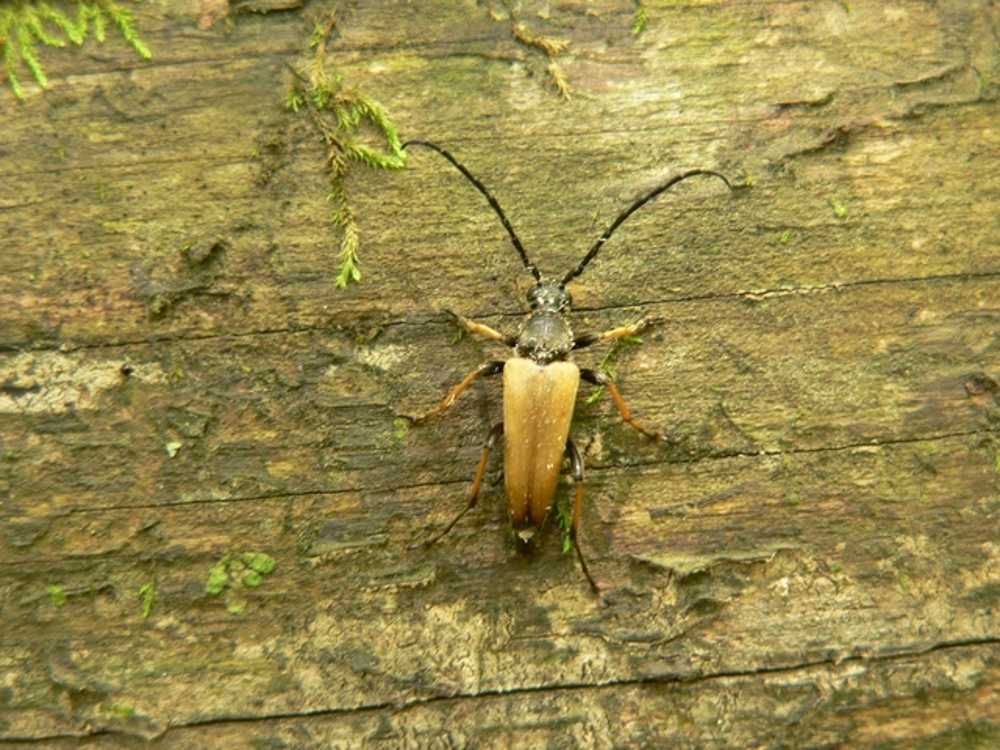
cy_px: 375
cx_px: 500
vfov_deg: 16.1
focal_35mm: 92
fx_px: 2658
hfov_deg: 21.3
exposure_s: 1/8
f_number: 2.8
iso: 100
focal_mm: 15.3
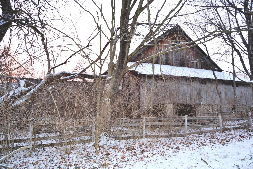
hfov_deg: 67.4
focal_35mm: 27
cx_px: 126
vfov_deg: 47.9
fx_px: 190
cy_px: 84
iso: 800
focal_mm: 18
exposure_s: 1/60
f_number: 3.5
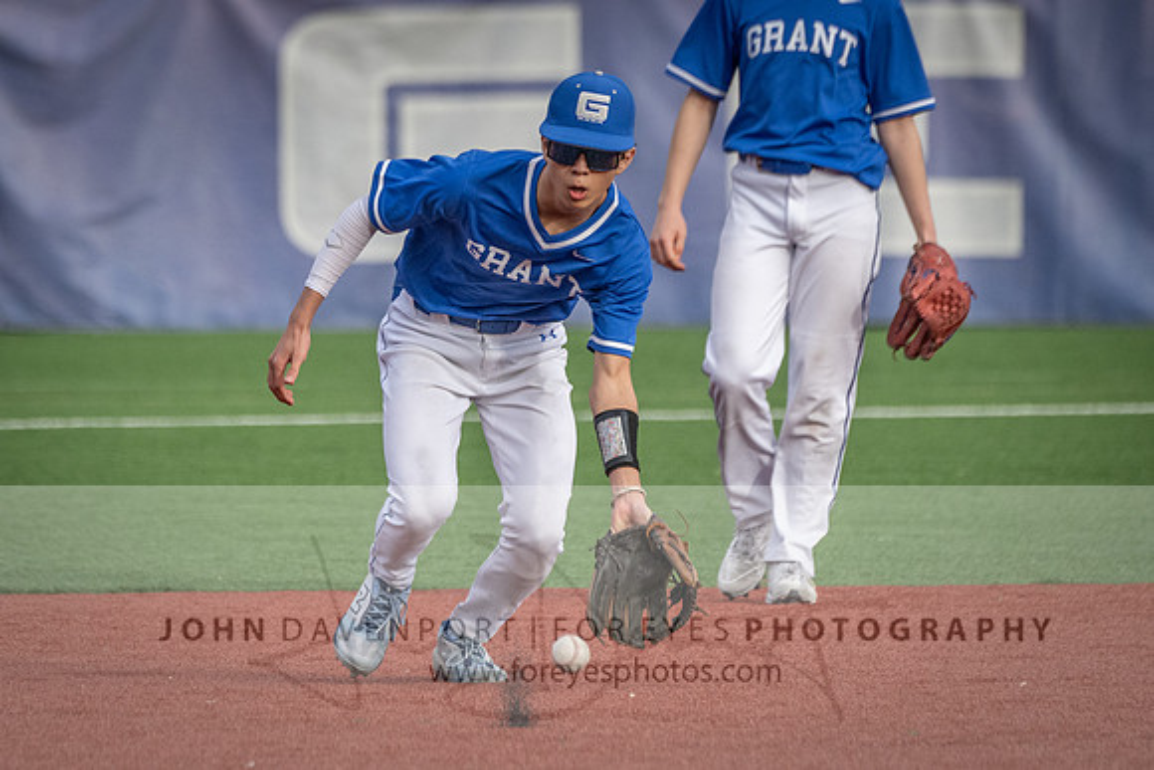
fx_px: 20623
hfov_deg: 3.2
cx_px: 408
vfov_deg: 2.1
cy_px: 235
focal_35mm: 643
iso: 1600
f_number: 5.6
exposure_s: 1/2000
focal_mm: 360
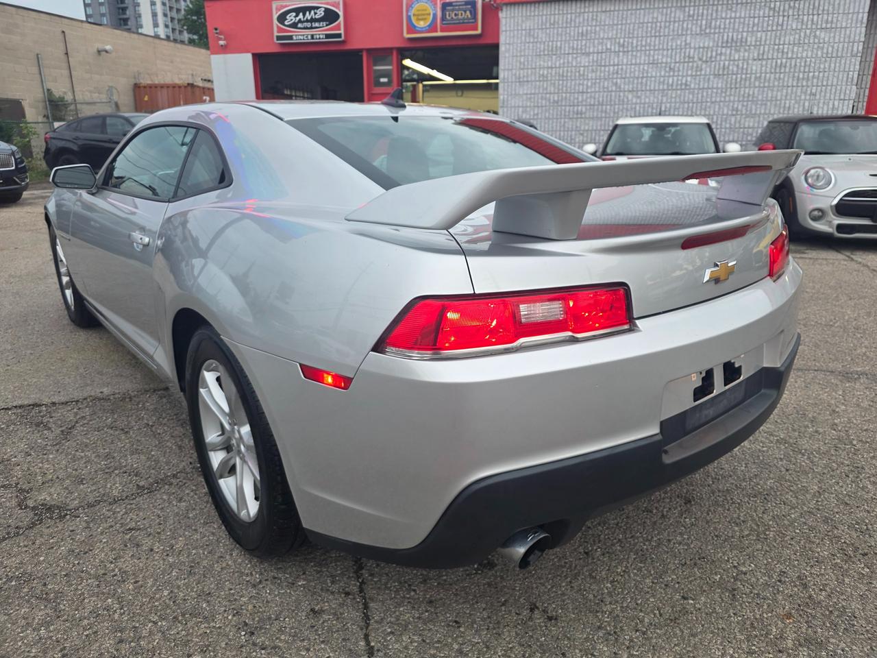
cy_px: 329
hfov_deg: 73.9
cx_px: 438
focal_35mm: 23
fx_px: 583
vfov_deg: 58.9
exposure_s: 1/180
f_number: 1.7
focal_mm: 6.3
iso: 125
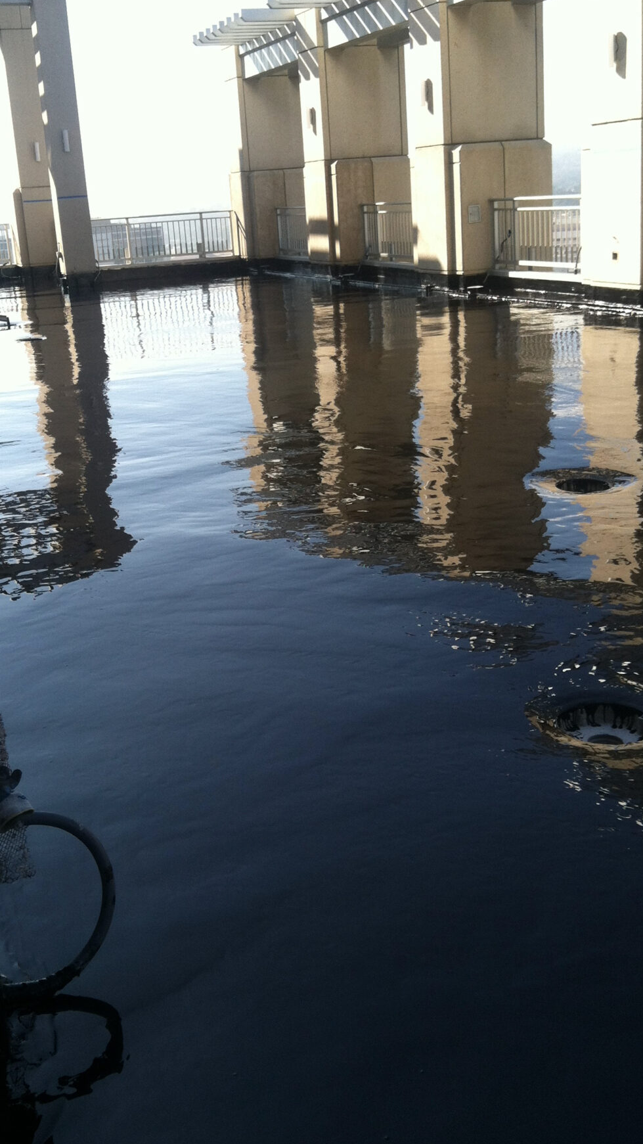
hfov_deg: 28.3
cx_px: 298
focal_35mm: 42
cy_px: 522
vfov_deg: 48.3
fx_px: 1273
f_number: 2.8
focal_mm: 3.85
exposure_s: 1/588
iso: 80
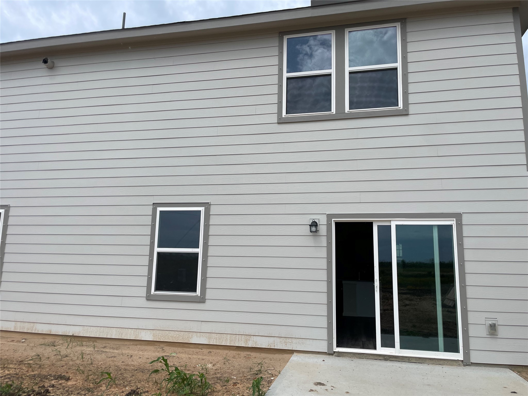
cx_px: 264
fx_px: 397
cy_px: 198
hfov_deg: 67.3
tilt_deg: +8.6
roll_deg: -1.3
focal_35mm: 26
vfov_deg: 53.1
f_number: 1.6
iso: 32
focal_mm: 4.2
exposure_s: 1/6494
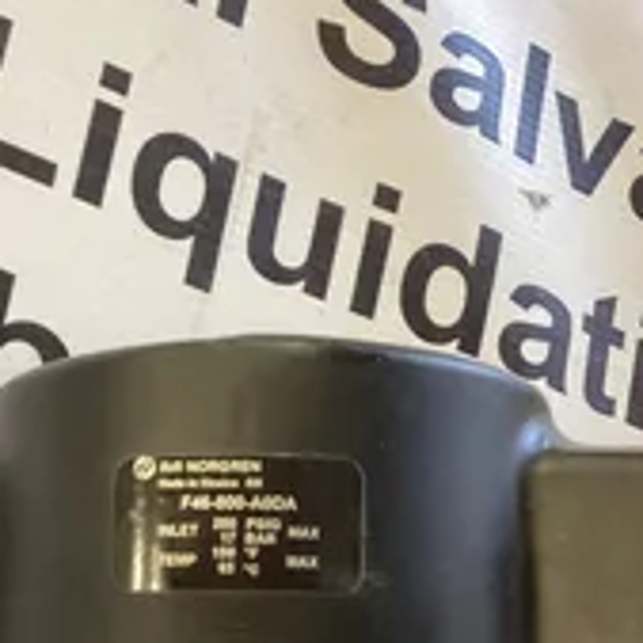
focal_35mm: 65
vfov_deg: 25.3
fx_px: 1366
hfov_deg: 26.3
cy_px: 635
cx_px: 217
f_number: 2.4
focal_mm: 3.3
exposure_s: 1/25
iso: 500
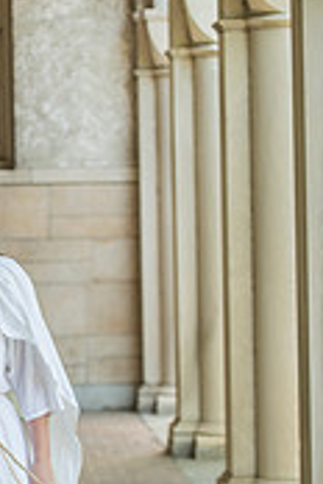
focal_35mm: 223
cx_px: -14
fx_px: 3001
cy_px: 320
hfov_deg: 6.1
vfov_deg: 9.2
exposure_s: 1/320
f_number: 3.5
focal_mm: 86
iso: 320
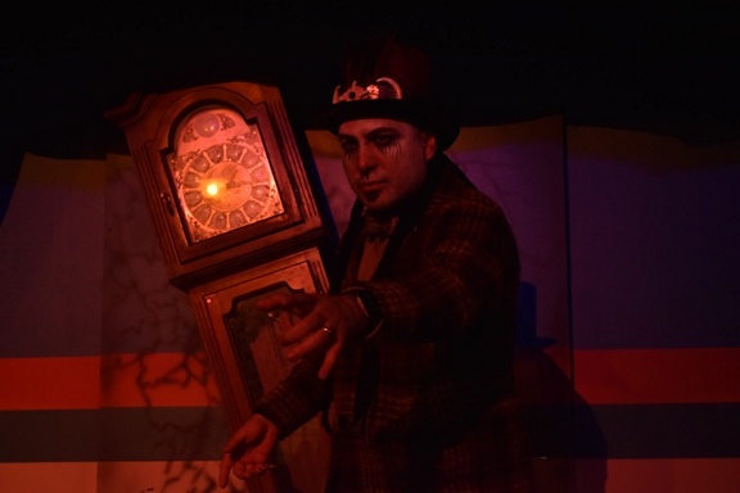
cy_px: 246
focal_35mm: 60
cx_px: 370
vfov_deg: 22.6
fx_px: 1233
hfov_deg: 33.4
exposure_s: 1/50
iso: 1000
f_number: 4.8
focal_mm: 40
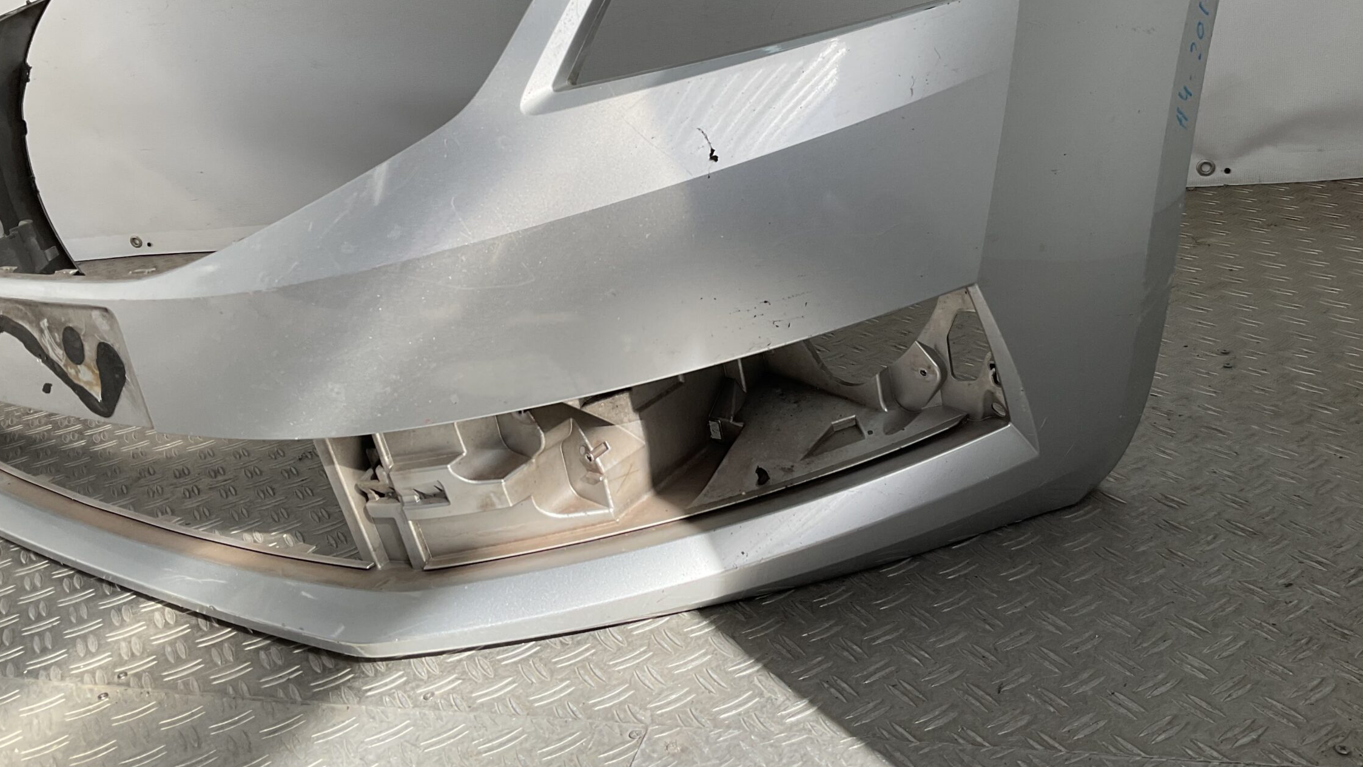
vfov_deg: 32.4
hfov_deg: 55.3
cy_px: 231
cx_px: 671
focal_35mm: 36
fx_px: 1301
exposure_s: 1/804
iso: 16
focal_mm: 3
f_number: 1.8
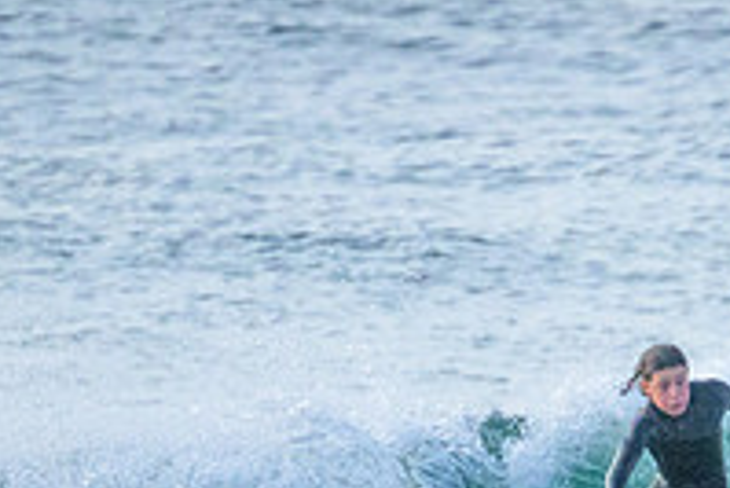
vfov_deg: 0.6
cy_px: 585
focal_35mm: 2213
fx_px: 44906
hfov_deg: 0.9
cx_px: 613
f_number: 11
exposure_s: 1/1000
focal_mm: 760
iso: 7200
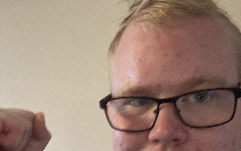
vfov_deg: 23.3
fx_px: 361
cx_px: 105
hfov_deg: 36.8
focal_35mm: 55
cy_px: 118
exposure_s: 1/19
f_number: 2.2
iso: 640
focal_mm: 2.87
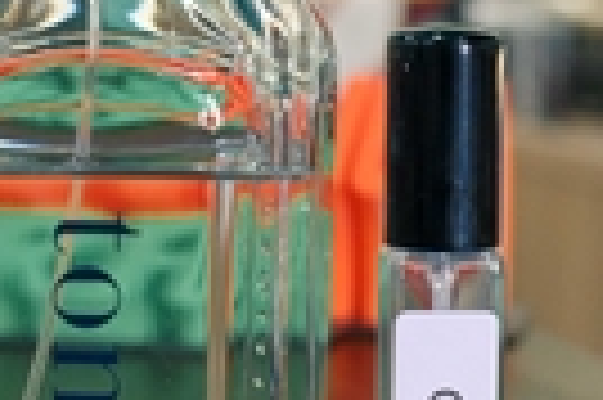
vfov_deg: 10.1
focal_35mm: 135
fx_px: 2255
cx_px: 225
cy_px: 4
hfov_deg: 15.2
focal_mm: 25
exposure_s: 1/100
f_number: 3.5
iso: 1600
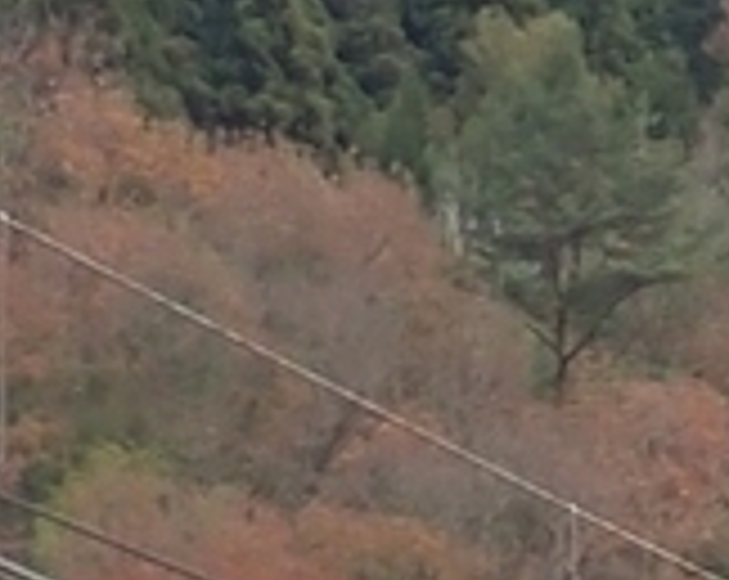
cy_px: 1951
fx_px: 13740
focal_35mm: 638
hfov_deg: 3.0
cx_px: 2084
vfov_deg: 2.4
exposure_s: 1/160
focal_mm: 15.66
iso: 125
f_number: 4.5
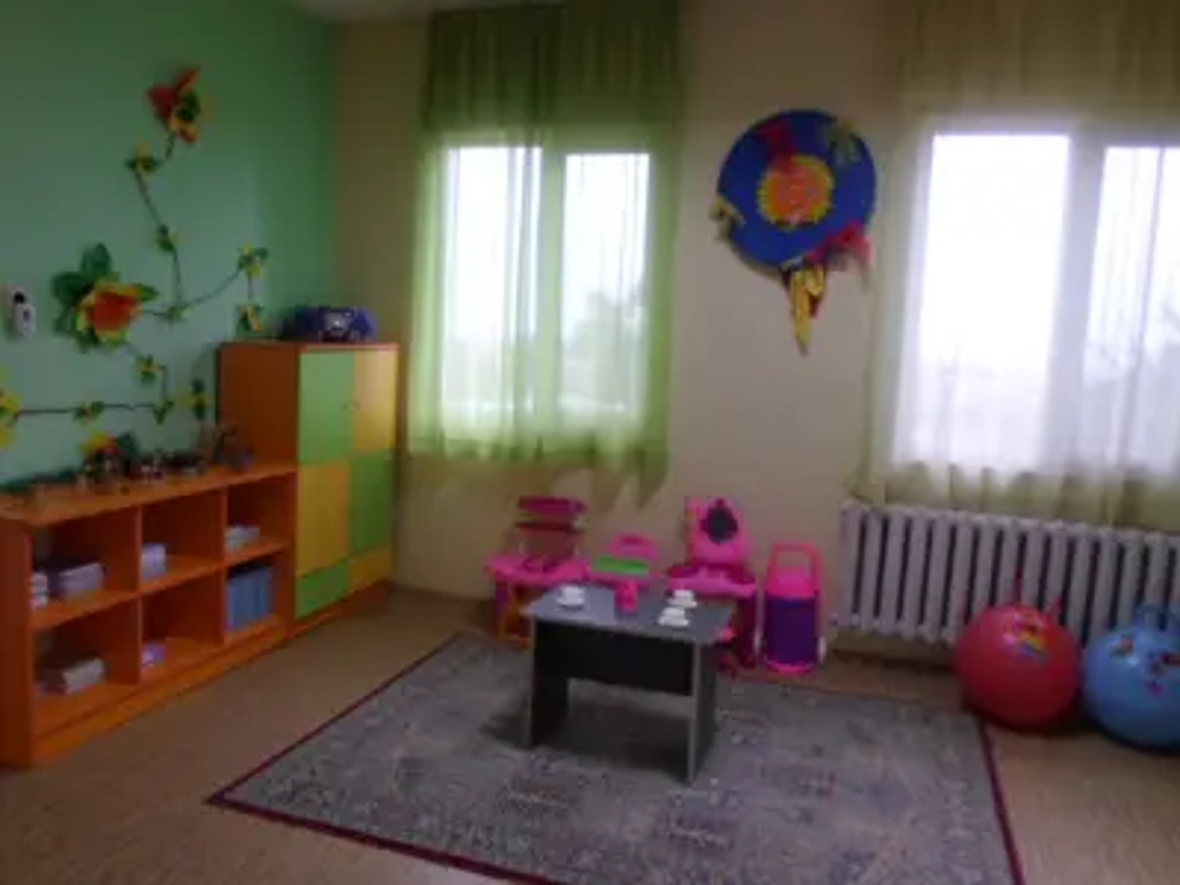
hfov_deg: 69.4
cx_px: 590
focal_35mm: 25
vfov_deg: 54.9
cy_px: 442
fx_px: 852
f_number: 2.5
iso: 120
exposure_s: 1/30
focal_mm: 4.5
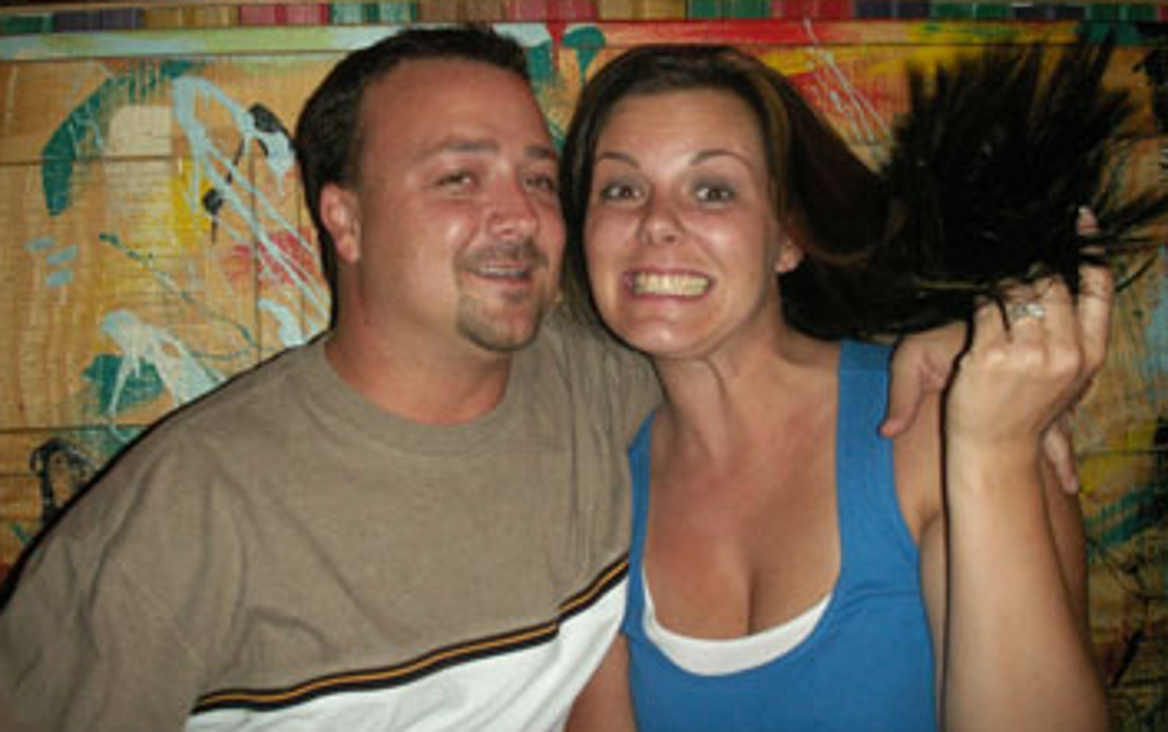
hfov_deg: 49.3
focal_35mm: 40
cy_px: 321
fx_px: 1274
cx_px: 589
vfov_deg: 32.0
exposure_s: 1/40
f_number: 3.5
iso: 160
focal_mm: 7.7
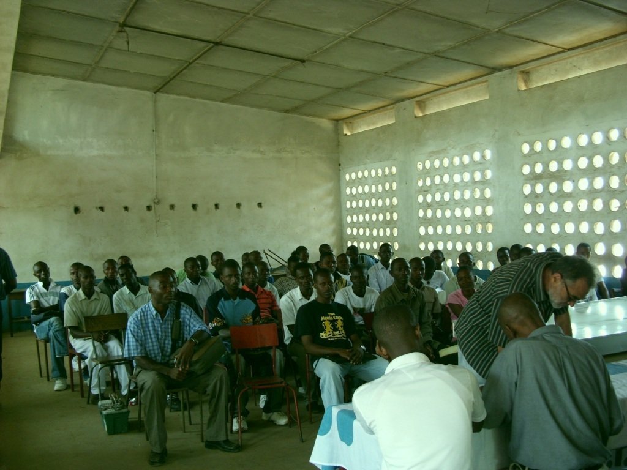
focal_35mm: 38
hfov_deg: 49.0
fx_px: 688
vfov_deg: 37.7
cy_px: 235
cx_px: 314
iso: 100
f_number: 2.8
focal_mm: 6.3
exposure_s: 1/30
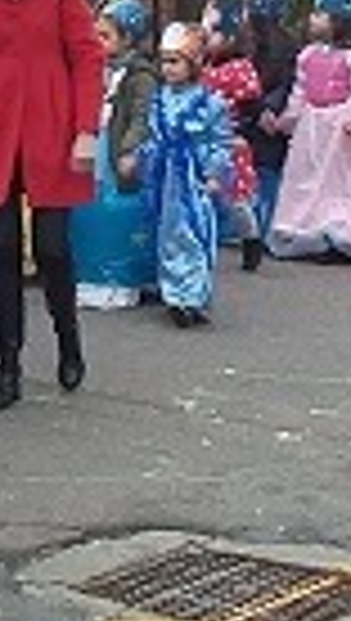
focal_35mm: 149
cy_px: -83
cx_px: -459
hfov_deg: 7.7
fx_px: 2456
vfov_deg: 14.1
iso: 40
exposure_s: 1/552
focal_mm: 2.91
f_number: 1.9
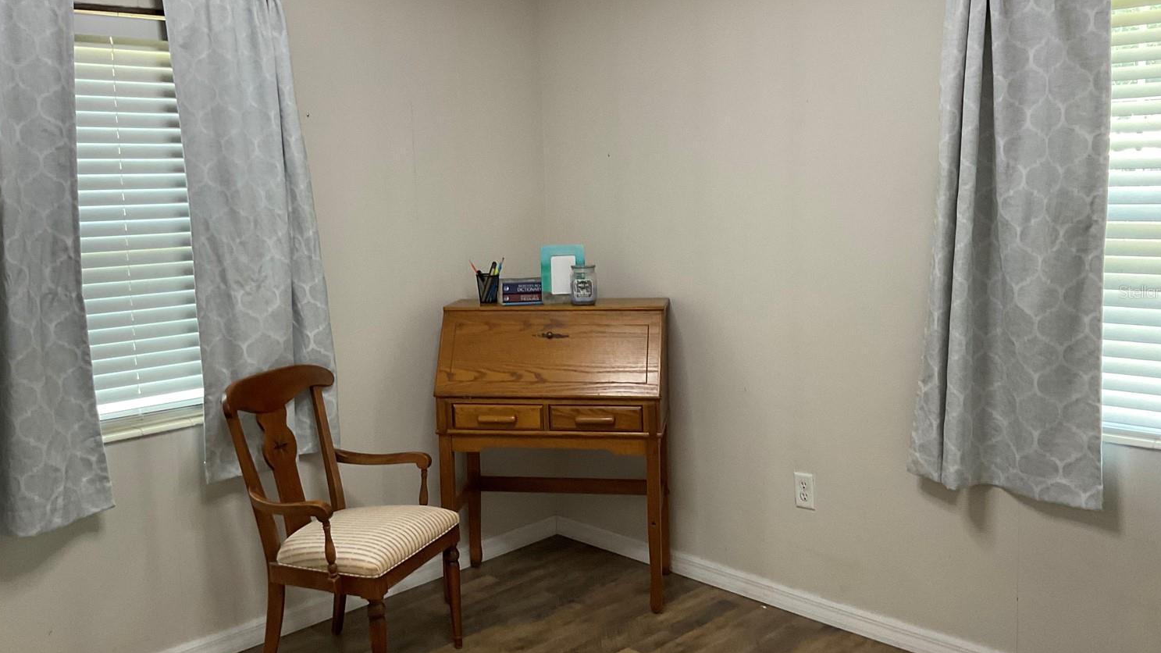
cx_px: 568
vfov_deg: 34.6
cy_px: 291
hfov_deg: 58.0
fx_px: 1047
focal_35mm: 34
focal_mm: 3
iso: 125
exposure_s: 1/60
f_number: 1.8
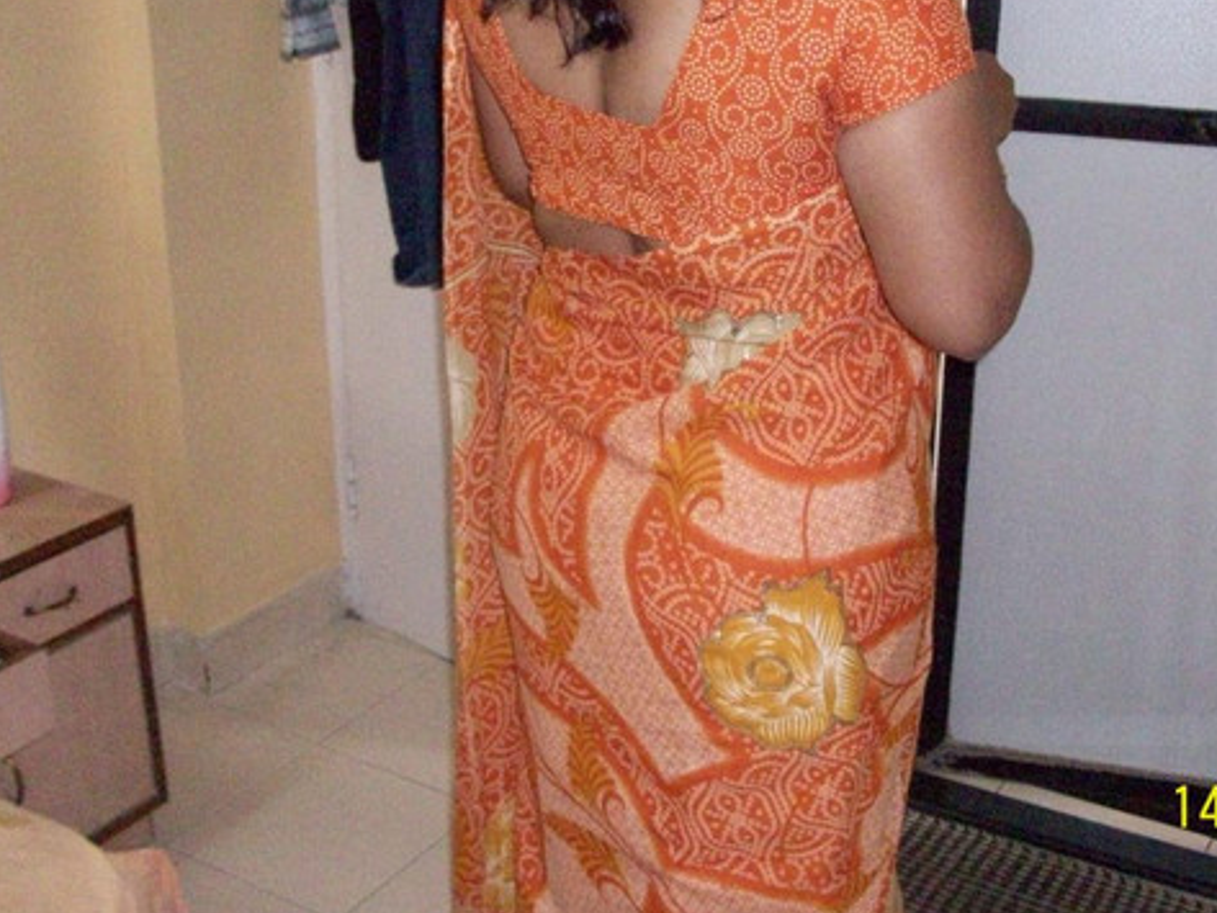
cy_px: 337
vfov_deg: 31.4
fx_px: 1618
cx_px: 710
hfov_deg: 41.1
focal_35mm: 46
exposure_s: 1/128
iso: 800
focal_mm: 5.7
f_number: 2.8
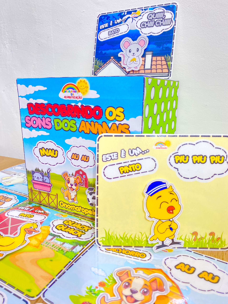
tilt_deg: -15.0
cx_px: 114
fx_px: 228
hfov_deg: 53.1
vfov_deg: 67.3
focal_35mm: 26
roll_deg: +0.0
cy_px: 152
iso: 64
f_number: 1.8
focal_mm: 4.25
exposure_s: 1/60
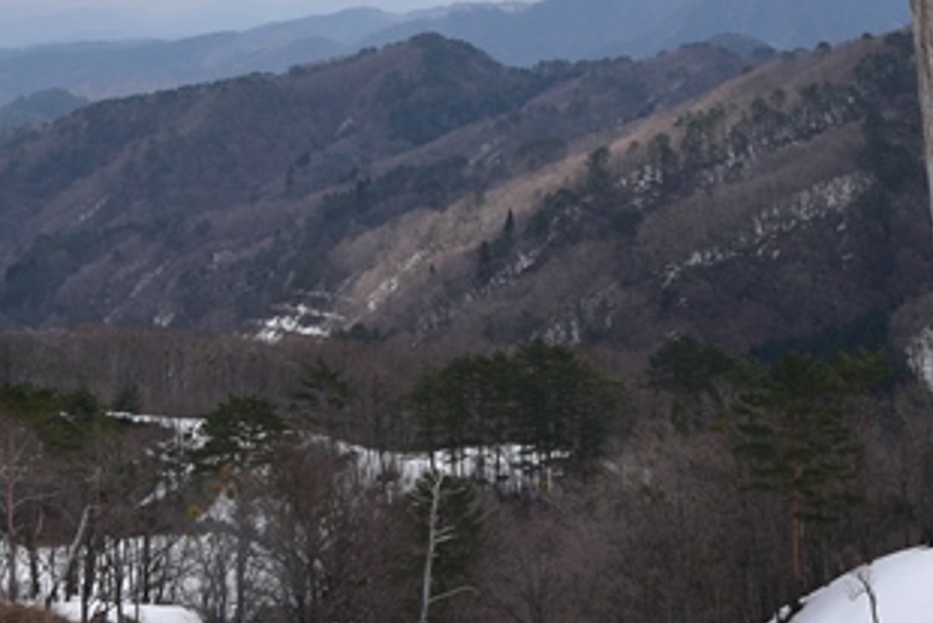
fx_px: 1711
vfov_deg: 19.8
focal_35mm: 66
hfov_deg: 29.8
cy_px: -53
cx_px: 740
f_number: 9
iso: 64
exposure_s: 1/125
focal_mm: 20
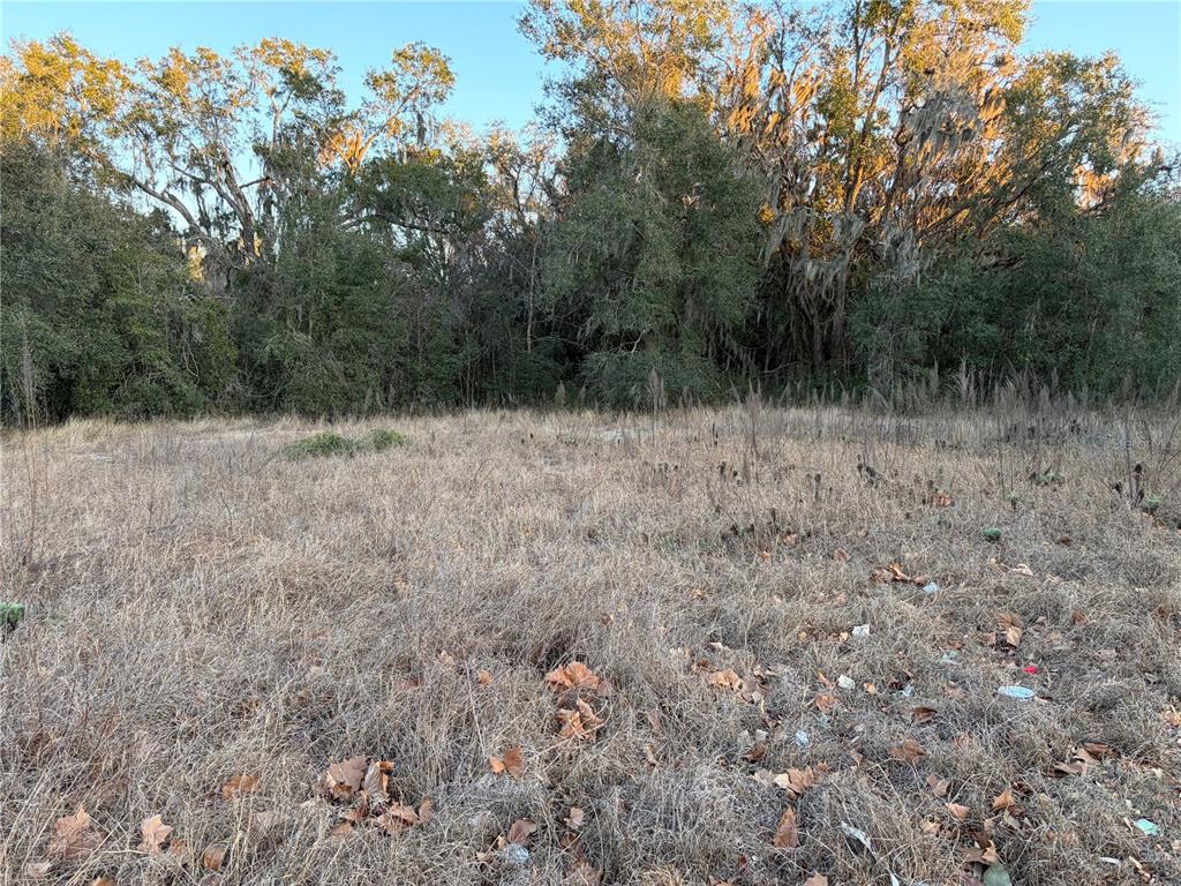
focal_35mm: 26
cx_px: 590
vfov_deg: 53.1
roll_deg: +0.5
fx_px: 887
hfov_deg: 67.3
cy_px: 443
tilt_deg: -5.4
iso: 100
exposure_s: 1/153
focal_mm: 5.96
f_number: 1.6
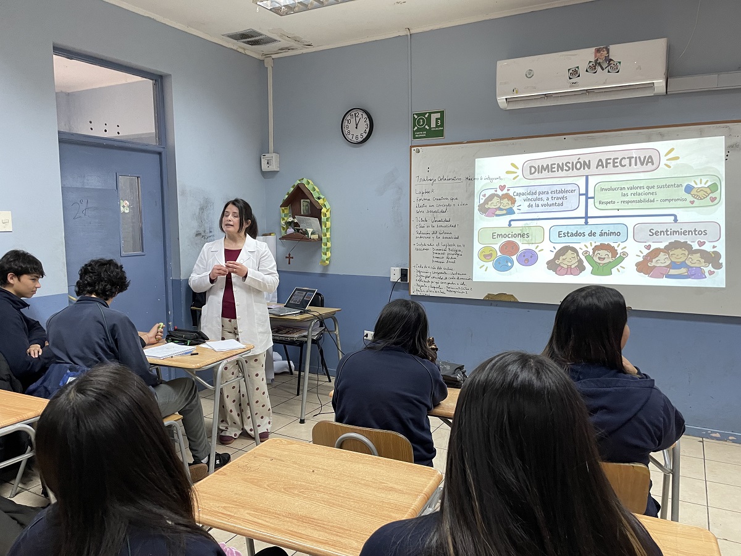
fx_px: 557
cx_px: 370
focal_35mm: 26
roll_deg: +0.0
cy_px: 278
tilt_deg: -6.3
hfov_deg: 67.3
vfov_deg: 53.1
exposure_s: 1/50
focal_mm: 4.2
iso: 200
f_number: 1.6
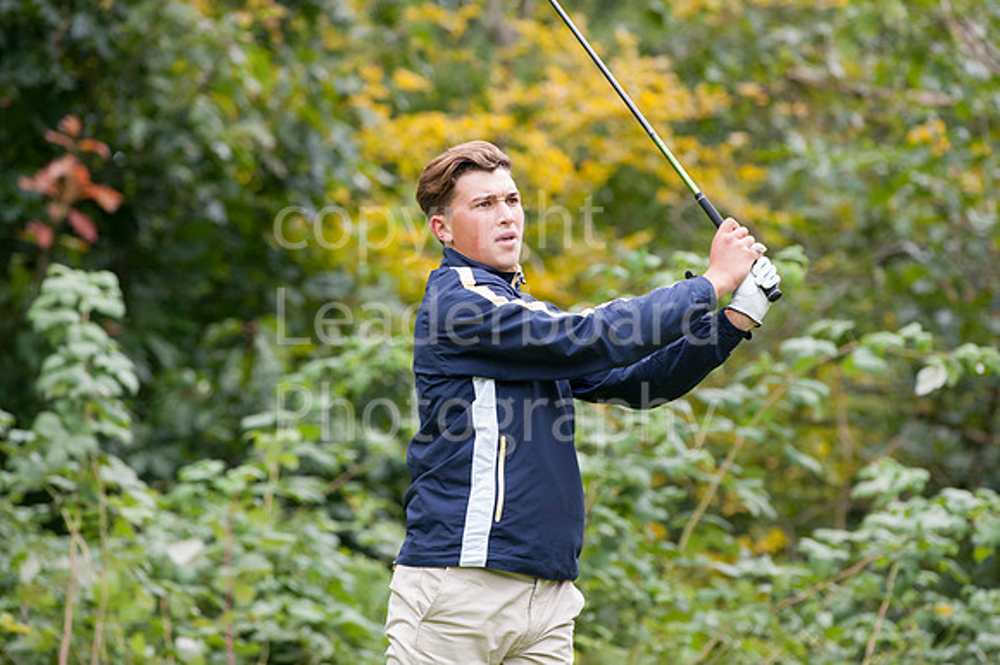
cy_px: 332
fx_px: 8328
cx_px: 500
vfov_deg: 4.6
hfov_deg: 6.9
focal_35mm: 300
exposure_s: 1/800
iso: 2000
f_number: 7.1
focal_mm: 300
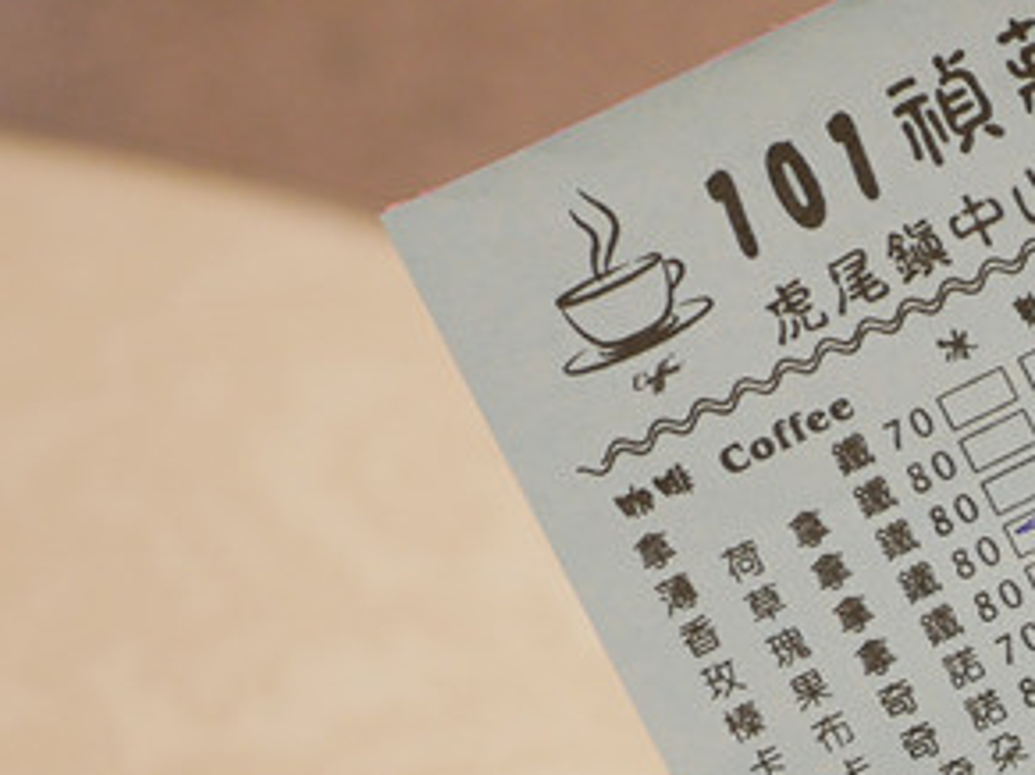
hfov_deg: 17.1
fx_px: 3078
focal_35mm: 103
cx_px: 1590
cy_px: 939
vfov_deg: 13.9
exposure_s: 1/60
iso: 250
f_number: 1.7
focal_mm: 15
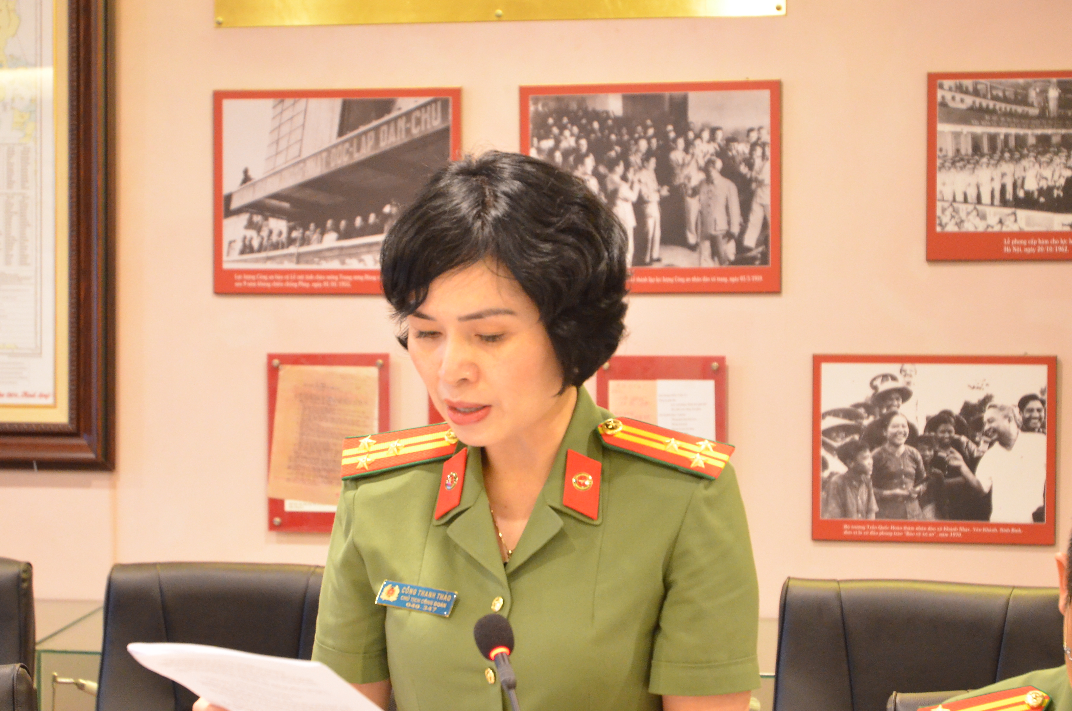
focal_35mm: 91
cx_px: 525
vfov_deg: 15.0
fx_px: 2704
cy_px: 406
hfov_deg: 22.4
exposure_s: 1/40
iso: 4000
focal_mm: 50
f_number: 4.5
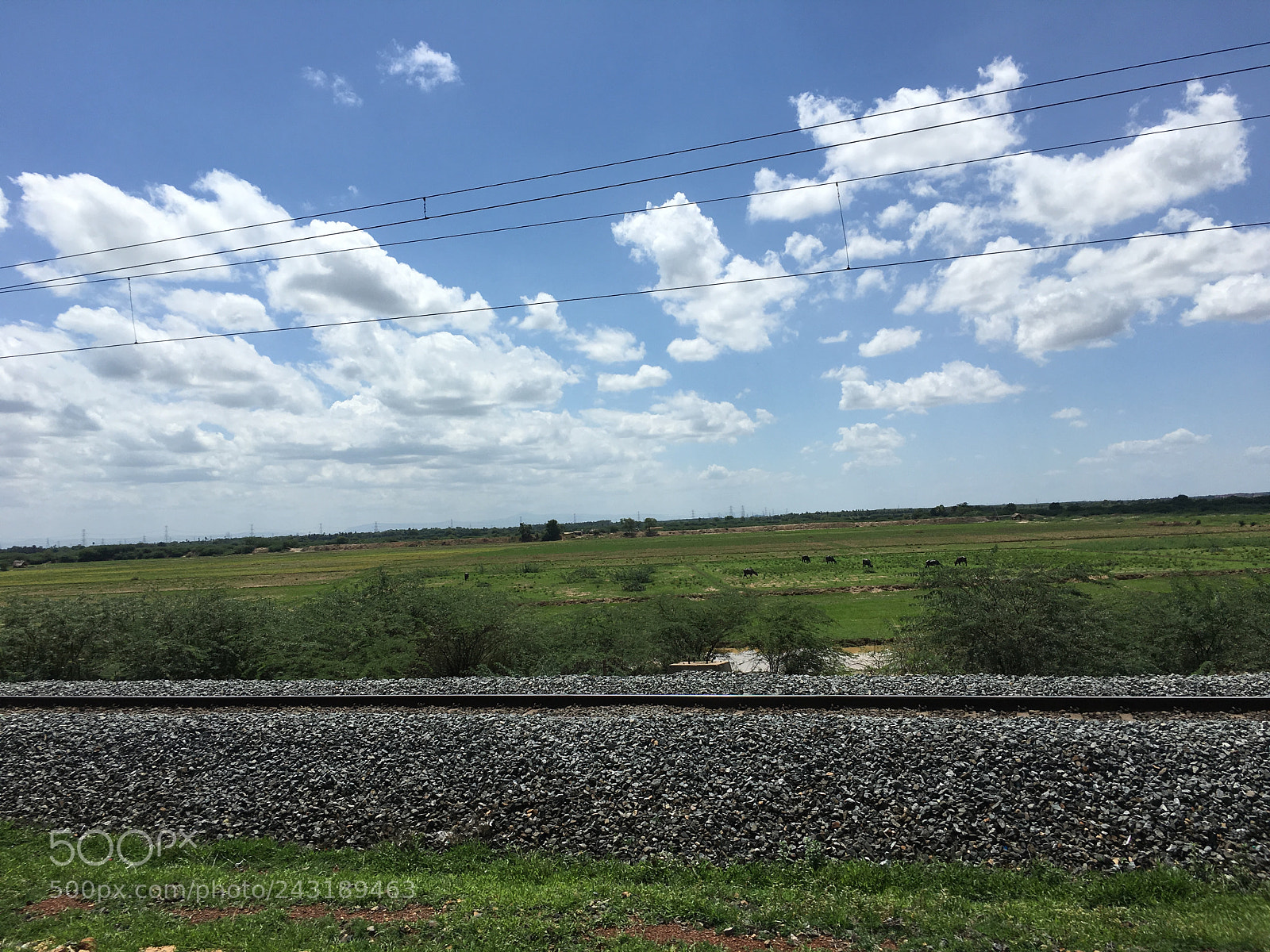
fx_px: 1064
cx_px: 635
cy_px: 476
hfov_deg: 61.7
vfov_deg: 48.2
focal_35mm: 29
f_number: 2.2
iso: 25
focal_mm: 4.15
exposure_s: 1/3205
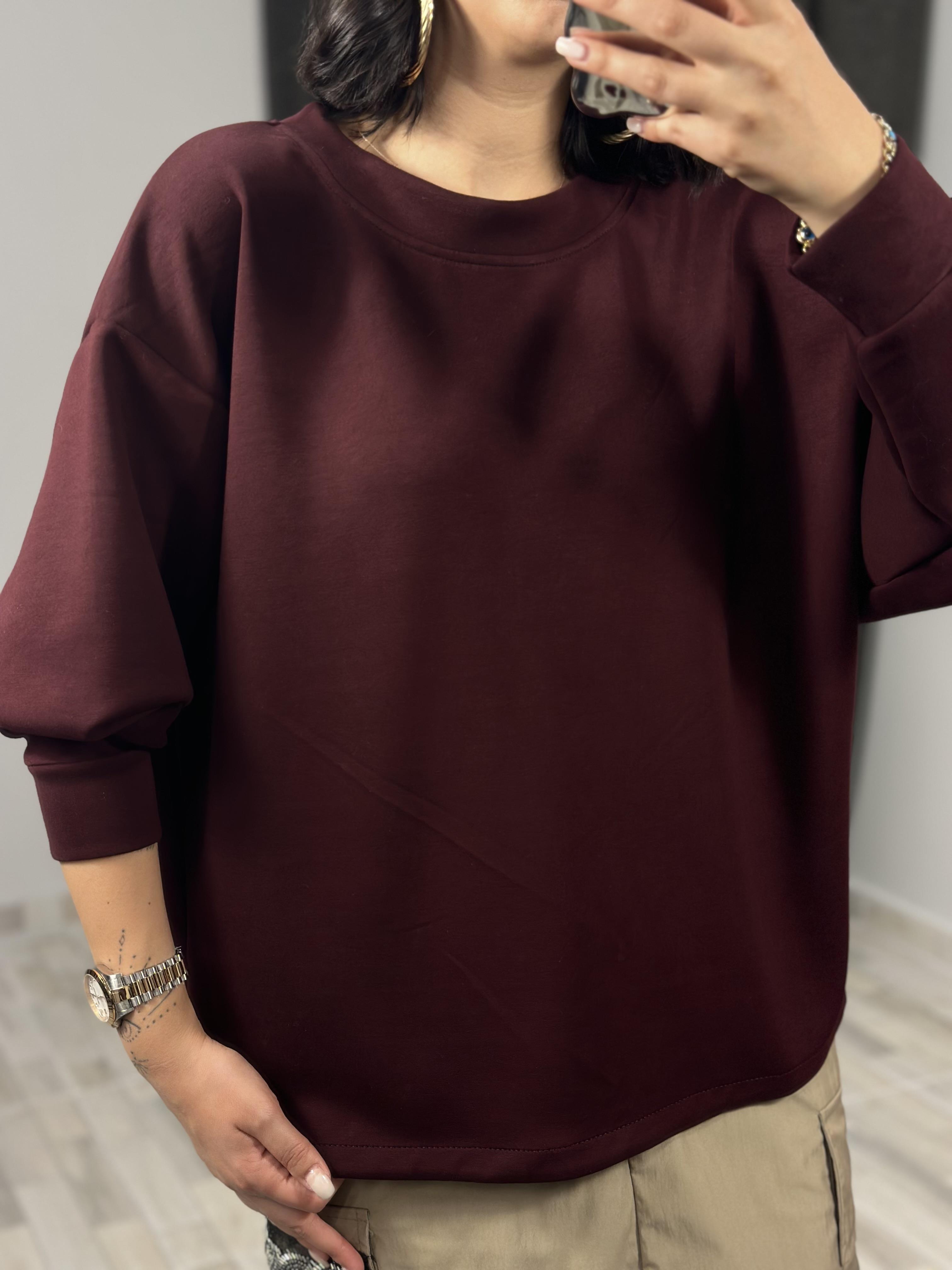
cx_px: 476
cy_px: 635
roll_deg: +4.3
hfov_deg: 30.3
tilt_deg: -35.4
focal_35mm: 48
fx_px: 1760
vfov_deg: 39.7
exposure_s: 1/50
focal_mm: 6.86
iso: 160
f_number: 1.78
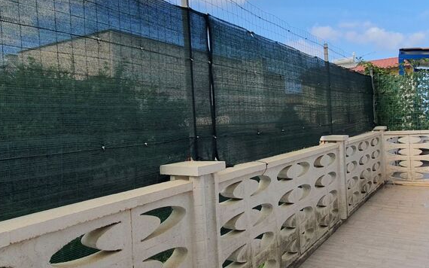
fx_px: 339
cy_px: 125
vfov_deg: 43.1
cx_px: 214
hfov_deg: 64.6
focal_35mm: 29
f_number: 2.2
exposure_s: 1/810
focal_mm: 1.8
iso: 50
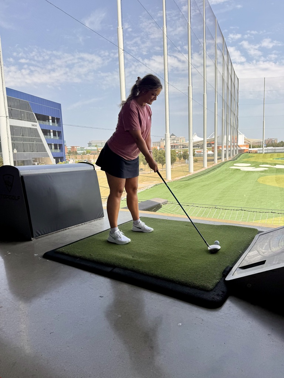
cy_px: 189
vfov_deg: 71.6
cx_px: 142
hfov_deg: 56.8
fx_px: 263
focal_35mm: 24
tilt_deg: -8.3
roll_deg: +1.6
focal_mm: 6.76
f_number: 1.78
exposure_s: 1/3279
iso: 80
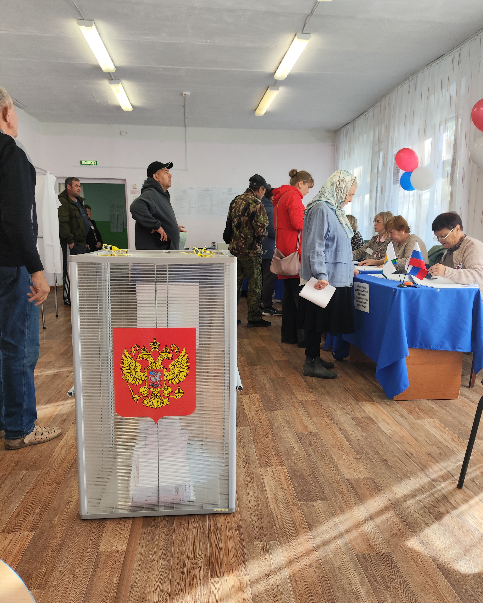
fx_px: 447
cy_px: 307
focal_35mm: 25
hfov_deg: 56.8
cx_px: 242
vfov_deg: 68.1
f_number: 1.8
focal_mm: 4.68
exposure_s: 1/100
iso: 69
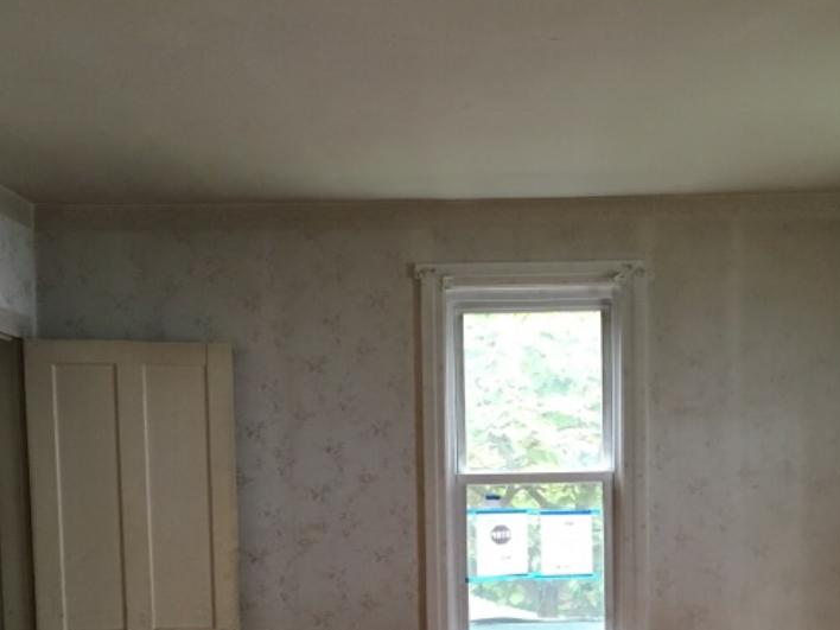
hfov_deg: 32.6
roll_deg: +0.2
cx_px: 513
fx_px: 1432
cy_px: 634
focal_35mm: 59
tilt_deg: -4.3
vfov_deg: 23.7
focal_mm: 4.15
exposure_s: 1/30
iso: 125
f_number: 2.2
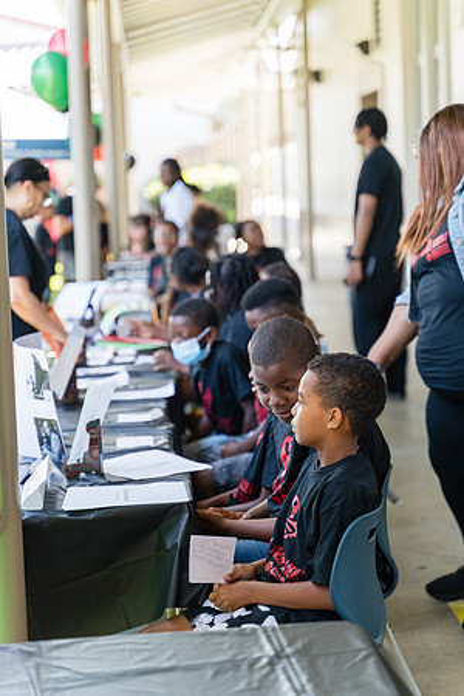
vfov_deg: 27.0
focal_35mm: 75
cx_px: 232
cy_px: 348
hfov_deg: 18.2
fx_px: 1450
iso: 200
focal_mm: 75
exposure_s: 1/200
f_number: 2.8
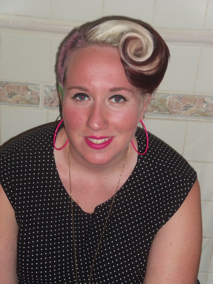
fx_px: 632
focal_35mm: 77
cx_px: 106
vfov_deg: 25.3
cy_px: 142
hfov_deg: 19.1
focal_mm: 13.7
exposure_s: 1/80
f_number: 5
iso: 100
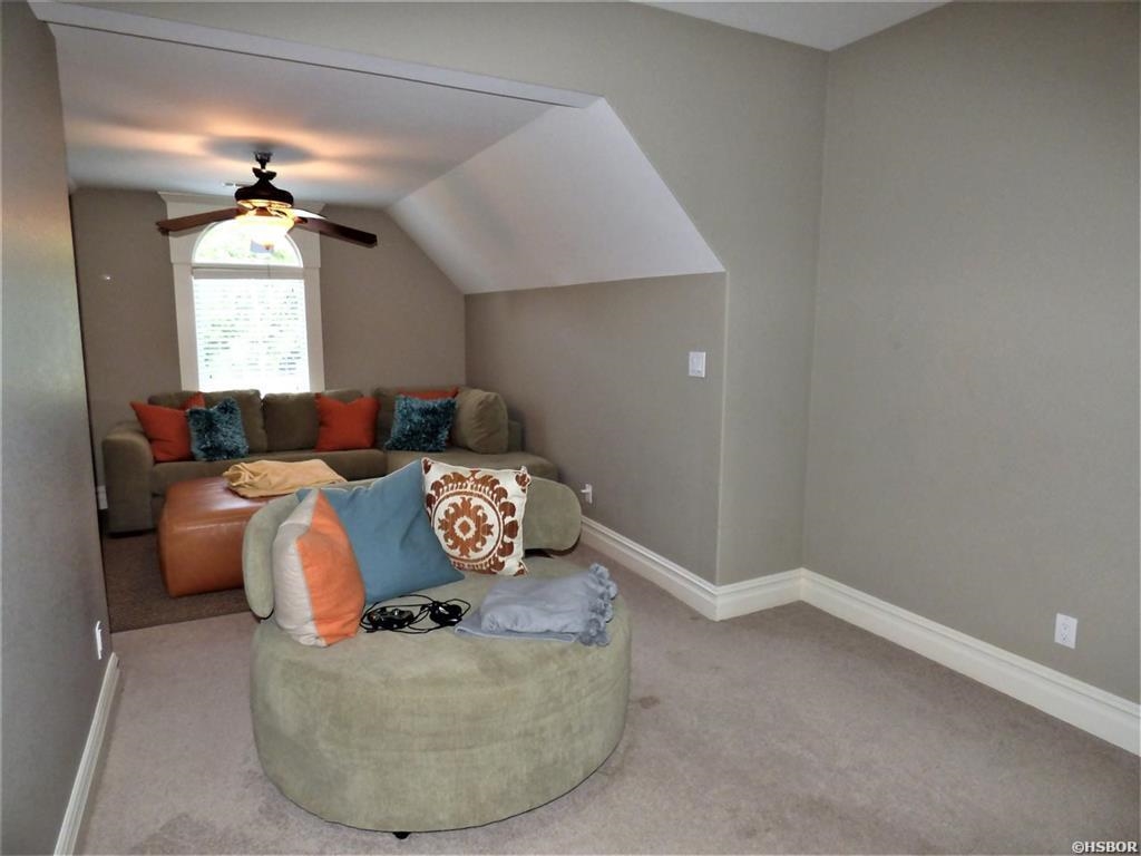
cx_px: 570
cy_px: 428
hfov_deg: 81.7
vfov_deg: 66.0
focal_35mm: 20
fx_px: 659
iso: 400
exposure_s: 1/60
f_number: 2.8
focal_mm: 3.58
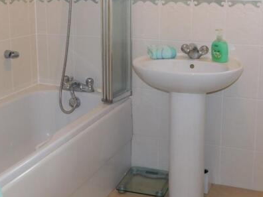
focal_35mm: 53
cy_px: 57
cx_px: 154
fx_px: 403
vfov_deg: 27.3
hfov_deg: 36.1
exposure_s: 1/30
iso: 200
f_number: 3.5
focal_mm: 6.3
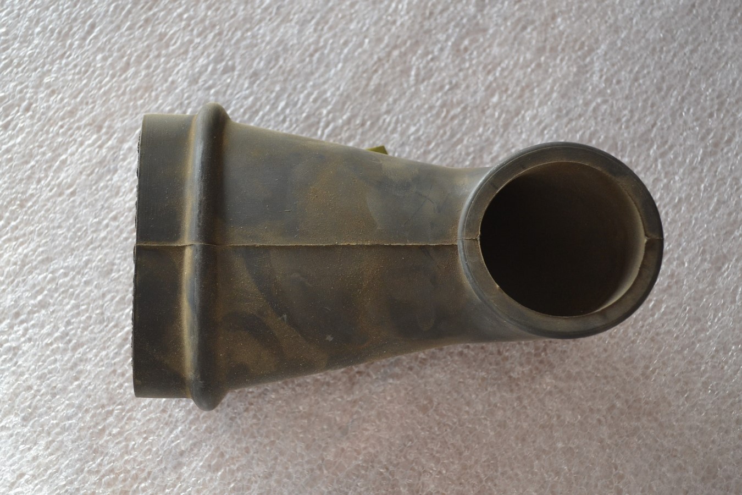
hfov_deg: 41.1
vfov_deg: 28.1
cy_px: 248
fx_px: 989
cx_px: 371
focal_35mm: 48
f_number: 4.8
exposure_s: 1/60
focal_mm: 32
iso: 720
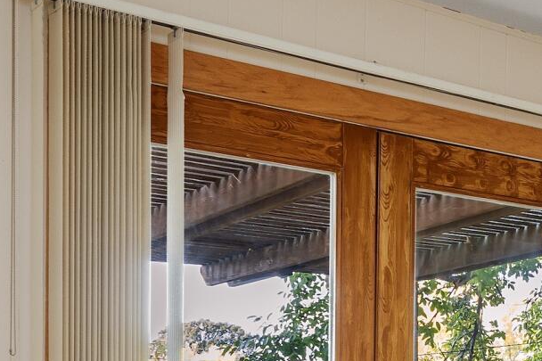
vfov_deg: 16.6
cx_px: 772
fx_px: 1189
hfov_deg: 22.0
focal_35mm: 79
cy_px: 415
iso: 400
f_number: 8
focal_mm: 16
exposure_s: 1.6
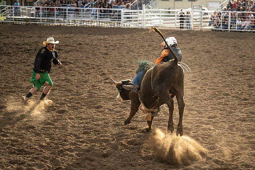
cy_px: 95
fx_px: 521
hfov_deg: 27.4
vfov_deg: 18.5
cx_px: 162
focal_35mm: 74
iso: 1000
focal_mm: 58
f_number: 2.8
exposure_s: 1/10000
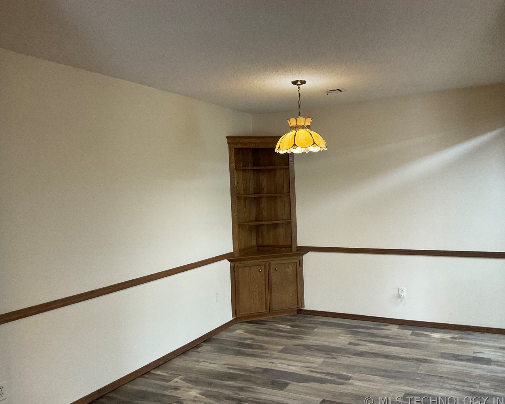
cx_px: 273
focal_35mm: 31
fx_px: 463
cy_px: 204
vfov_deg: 47.1
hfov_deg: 57.1
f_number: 1.8
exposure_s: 1/60
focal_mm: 3
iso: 160
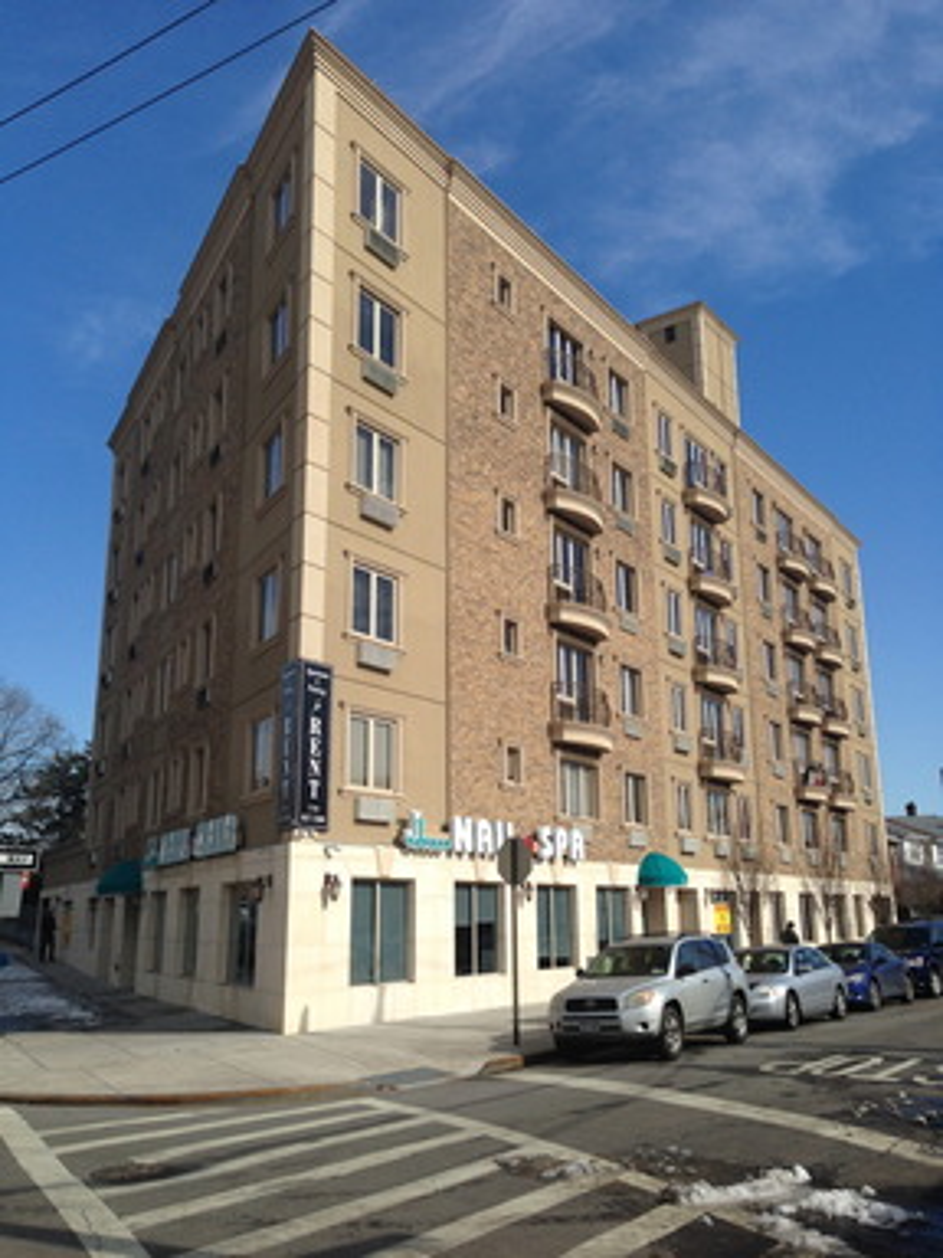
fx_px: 1199
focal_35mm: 33
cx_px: 472
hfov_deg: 42.9
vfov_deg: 55.4
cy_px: 629
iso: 50
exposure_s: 1/2008
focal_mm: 4.12
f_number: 2.4
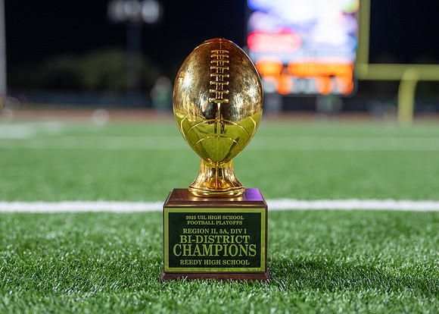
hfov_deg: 35.4
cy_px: 161
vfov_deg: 25.6
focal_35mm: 55
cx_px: 219
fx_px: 688
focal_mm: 50
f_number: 1.8
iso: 500
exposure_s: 1/400
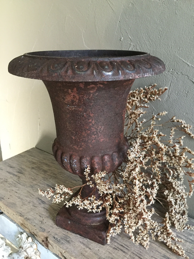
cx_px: 97
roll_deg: -1.1
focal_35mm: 29
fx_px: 217
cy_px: 130
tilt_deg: -19.1
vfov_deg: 61.7
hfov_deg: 48.2
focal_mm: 4.15
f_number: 2.2
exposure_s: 1/17
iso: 320
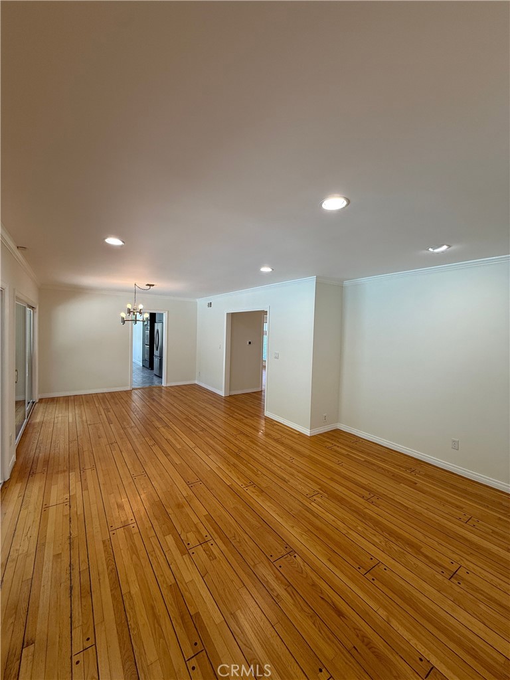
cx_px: 255
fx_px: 275
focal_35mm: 14
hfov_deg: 85.7
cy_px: 340
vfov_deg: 102.1
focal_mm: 2.22
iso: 100
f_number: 2.2
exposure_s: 1/120
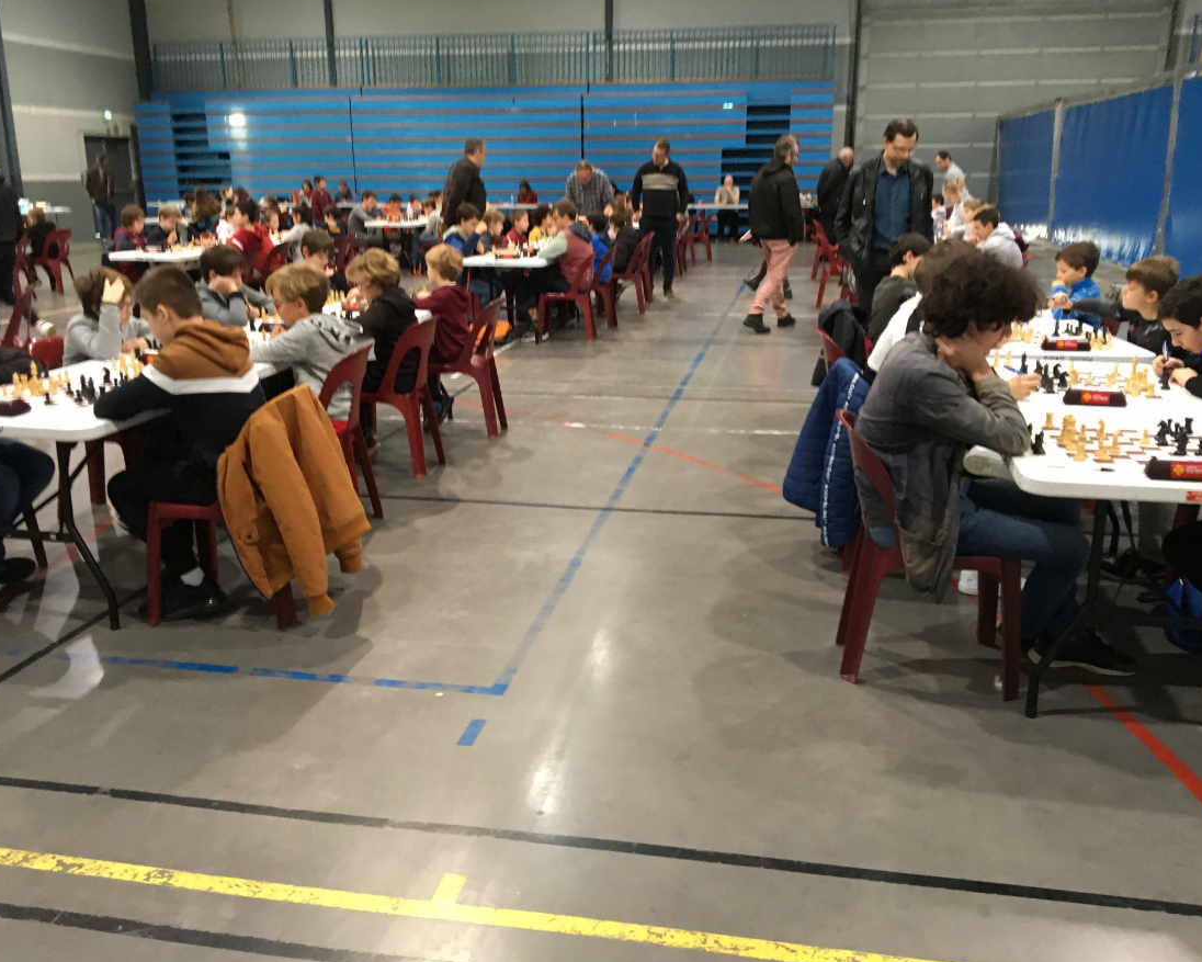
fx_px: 1103
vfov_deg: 47.1
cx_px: 591
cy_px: 476
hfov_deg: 57.2
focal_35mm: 31
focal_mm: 4.2
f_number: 2.2
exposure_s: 1/25
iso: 200
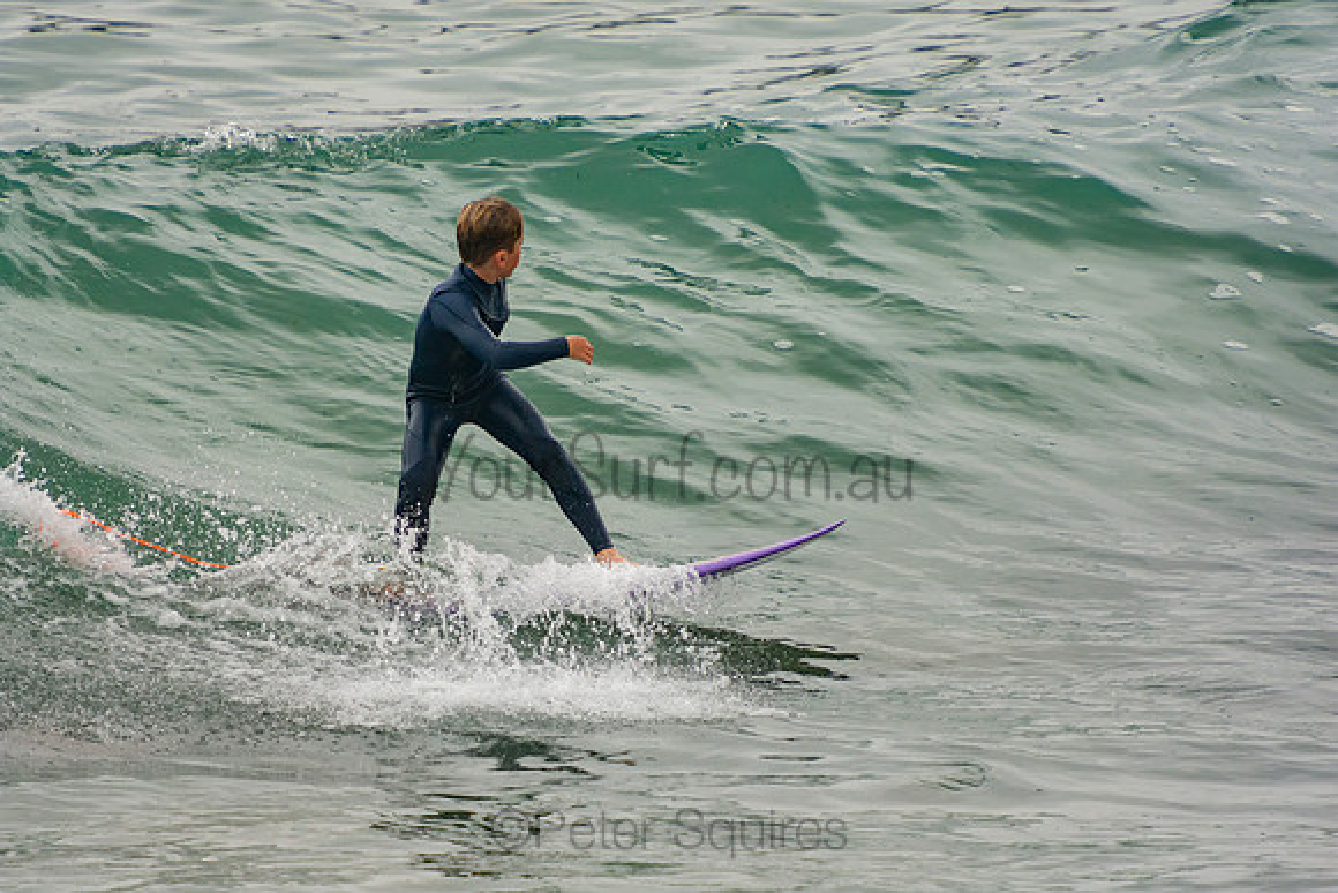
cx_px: 669
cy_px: 446
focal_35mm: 525
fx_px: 19516
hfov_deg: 3.9
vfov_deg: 2.6
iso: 320
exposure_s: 1/1250
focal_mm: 350
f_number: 5.6
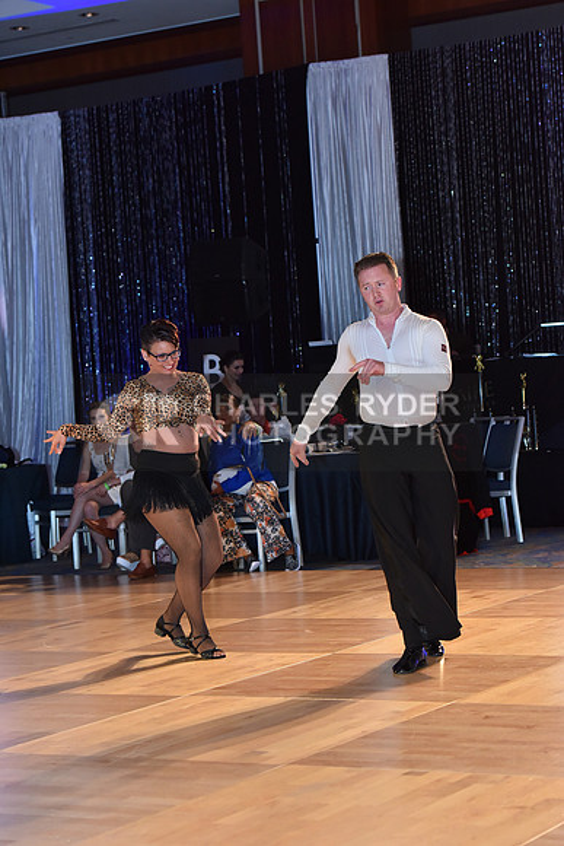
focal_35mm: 86
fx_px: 2020
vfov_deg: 23.6
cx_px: 282
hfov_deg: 15.9
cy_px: 423
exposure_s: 1/250
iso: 2000
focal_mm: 86
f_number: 5
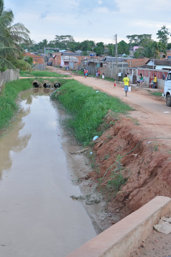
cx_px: 85
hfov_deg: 23.9
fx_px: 404
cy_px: 128
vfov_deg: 35.2
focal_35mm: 57
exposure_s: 1/100
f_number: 5
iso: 400
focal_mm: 25
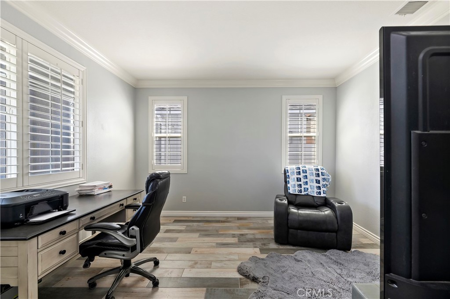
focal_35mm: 14
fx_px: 175
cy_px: 150
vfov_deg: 81.1
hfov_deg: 104.3
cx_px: 225
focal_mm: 14
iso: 500
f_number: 10
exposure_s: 1/13
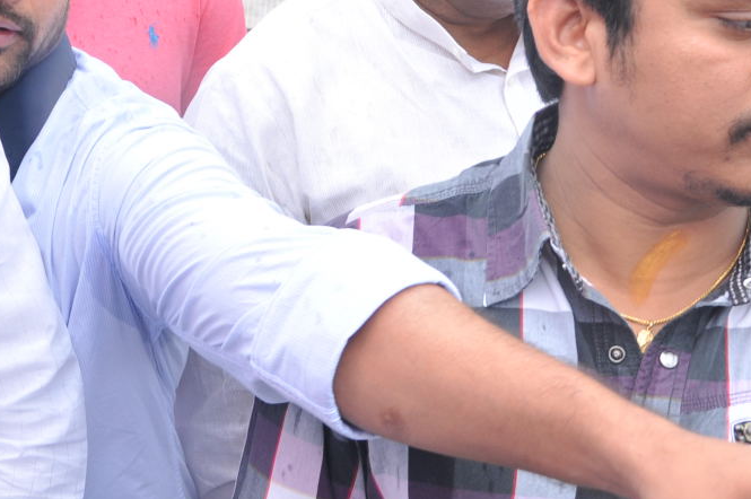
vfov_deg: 20.8
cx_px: 203
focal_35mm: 65
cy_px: 167
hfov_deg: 30.5
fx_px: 1355
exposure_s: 1/160
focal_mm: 18
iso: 250
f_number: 5.6
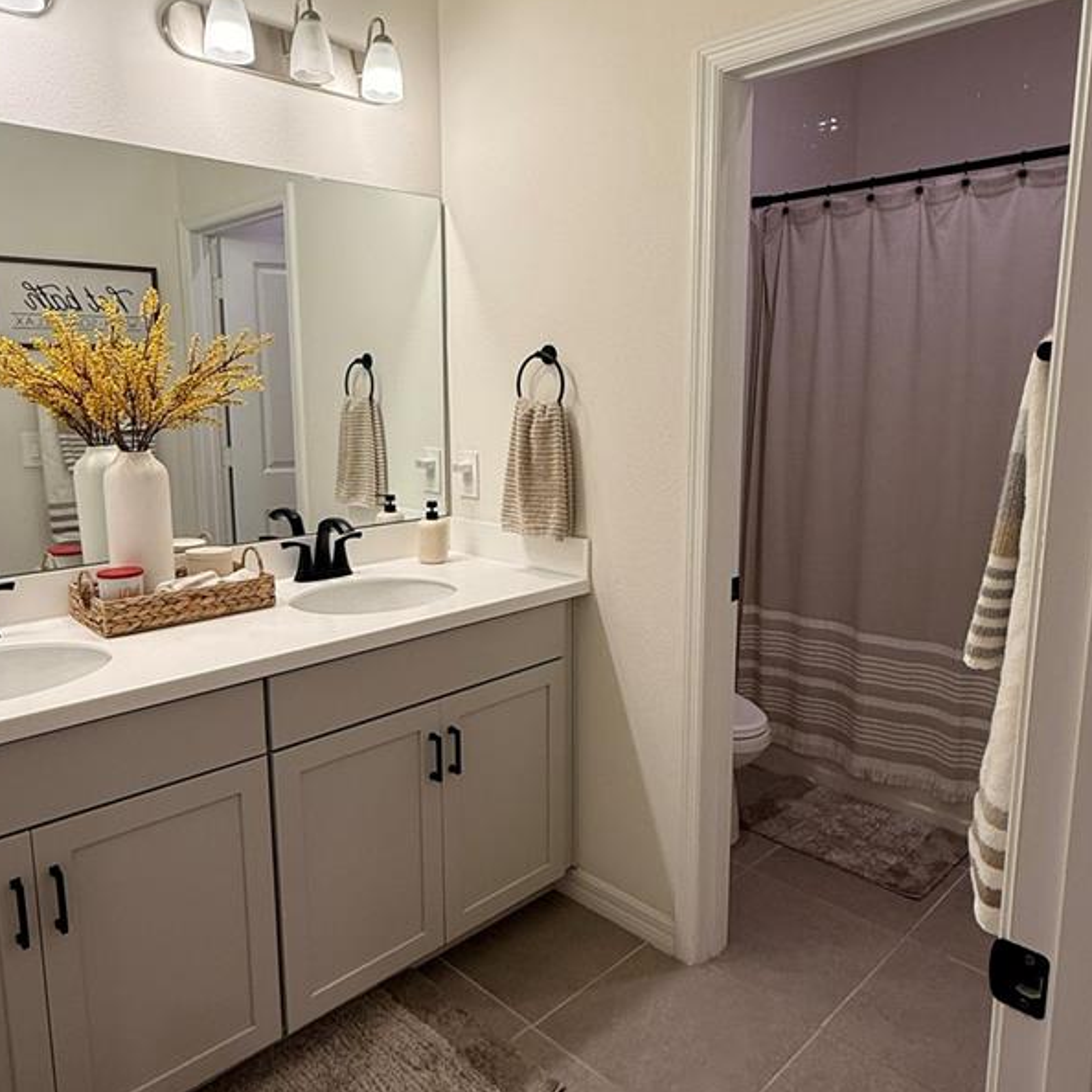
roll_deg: +0.1
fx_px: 892
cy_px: 524
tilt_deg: -9.2
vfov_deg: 62.9
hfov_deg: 62.9
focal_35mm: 25
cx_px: 513
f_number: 2.2
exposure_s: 1/120
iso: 100
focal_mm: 2.22
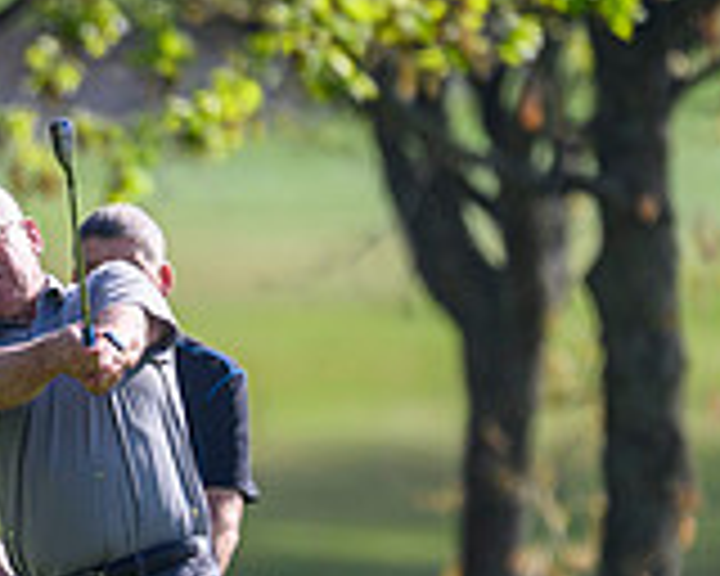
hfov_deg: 0.9
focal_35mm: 2218
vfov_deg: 0.7
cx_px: -248
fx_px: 47264
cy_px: 378
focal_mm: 560
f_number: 4
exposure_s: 1/3200
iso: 500
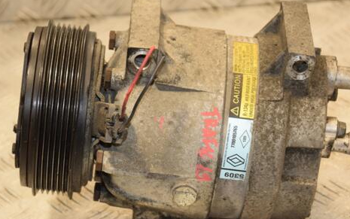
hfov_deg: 15.1
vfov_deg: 9.5
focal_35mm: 138
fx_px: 1317
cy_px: 134
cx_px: 173
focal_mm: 70
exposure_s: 1/125
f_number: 5.3
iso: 800
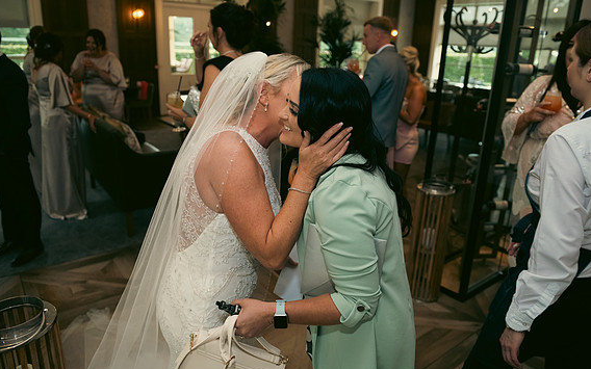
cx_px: 298
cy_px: 176
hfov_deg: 72.5
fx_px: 403
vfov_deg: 49.3
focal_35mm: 25
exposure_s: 1/160
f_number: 3.5
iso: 800
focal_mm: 24
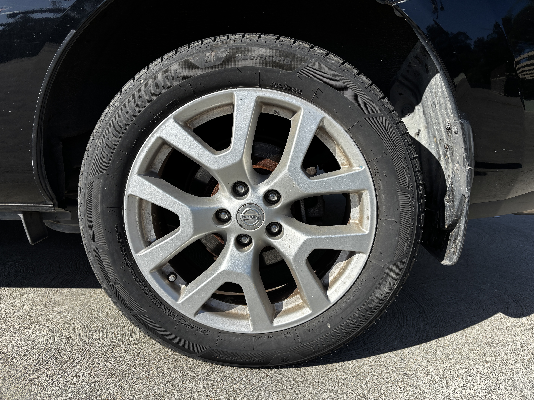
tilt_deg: -13.8
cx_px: 267
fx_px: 401
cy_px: 200
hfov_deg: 67.3
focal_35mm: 26
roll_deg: -0.2
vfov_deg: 53.1
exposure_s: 1/2571
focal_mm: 5.96
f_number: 1.6
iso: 50
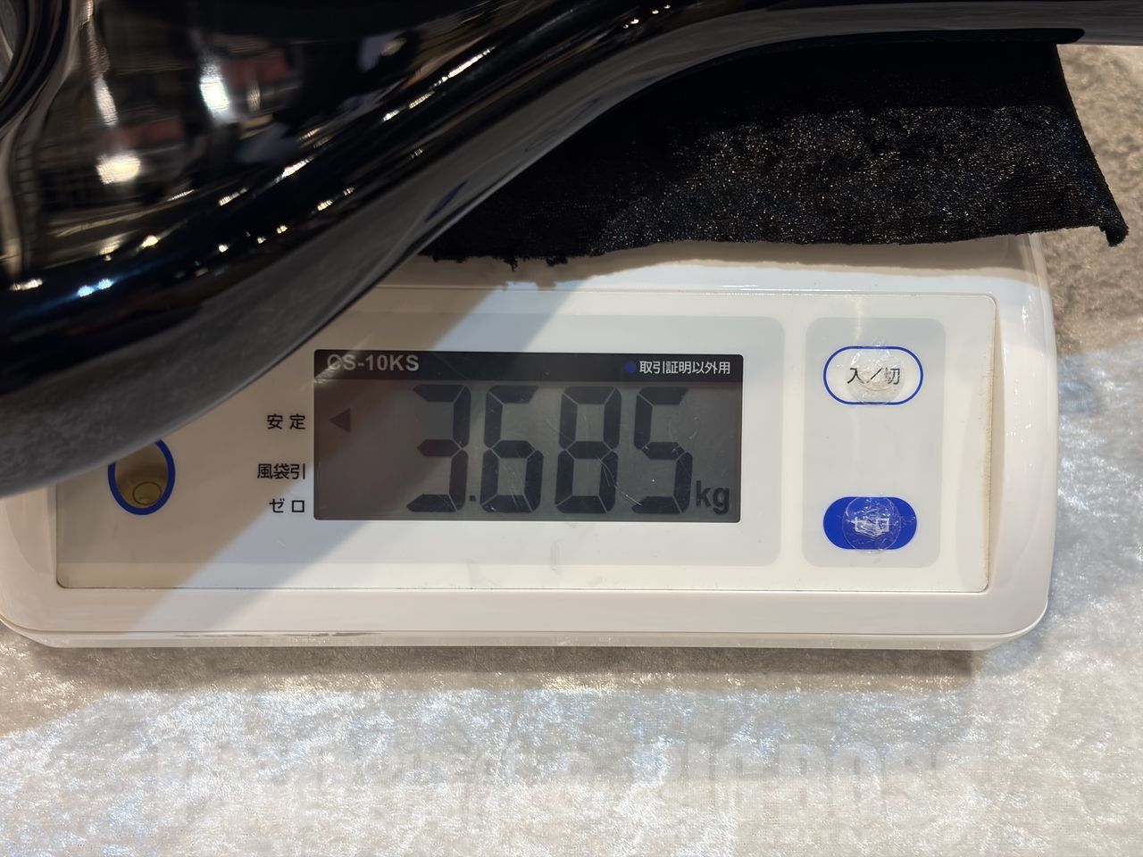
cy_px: 428
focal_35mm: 52
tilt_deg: -54.9
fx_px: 1717
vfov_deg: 28.0
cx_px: 572
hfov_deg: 36.8
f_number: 1.6
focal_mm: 5.96
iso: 50
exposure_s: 1/60
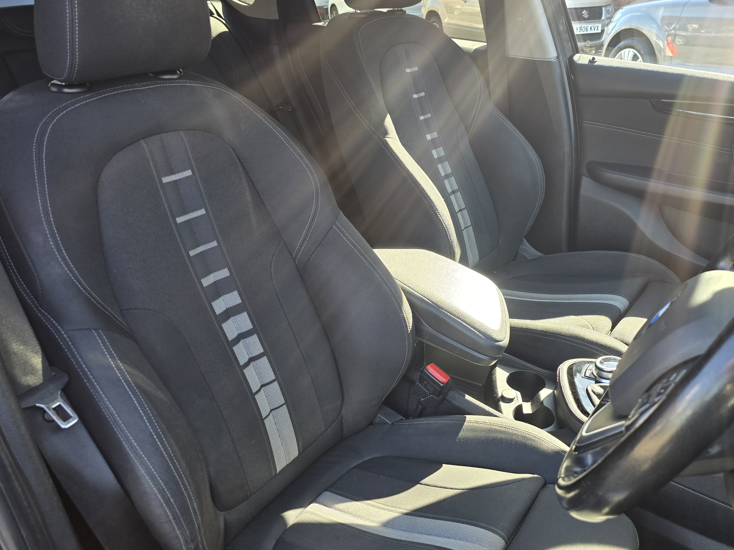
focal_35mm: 28
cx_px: 415
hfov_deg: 63.2
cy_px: 301
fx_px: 594
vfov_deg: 49.7
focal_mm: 6.3
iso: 64
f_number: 1.7
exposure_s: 1/180
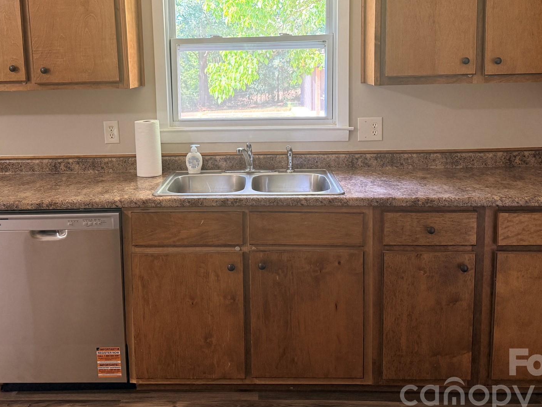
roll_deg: +1.6
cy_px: 128
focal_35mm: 35
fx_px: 548
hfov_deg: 52.5
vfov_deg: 40.1
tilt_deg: -5.9
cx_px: 237
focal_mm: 6.76
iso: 200
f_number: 1.78
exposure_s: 1/60
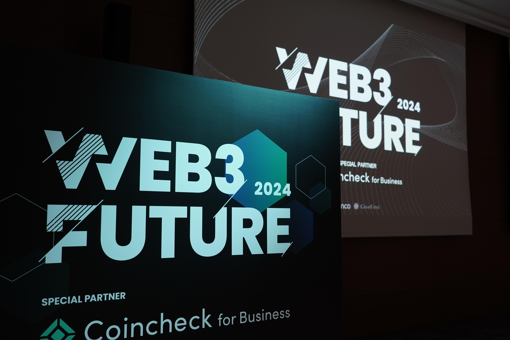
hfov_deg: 50.7
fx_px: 538
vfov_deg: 35.1
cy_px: 173
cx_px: 258
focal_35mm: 38
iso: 400
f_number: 5
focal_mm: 37
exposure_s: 1/40
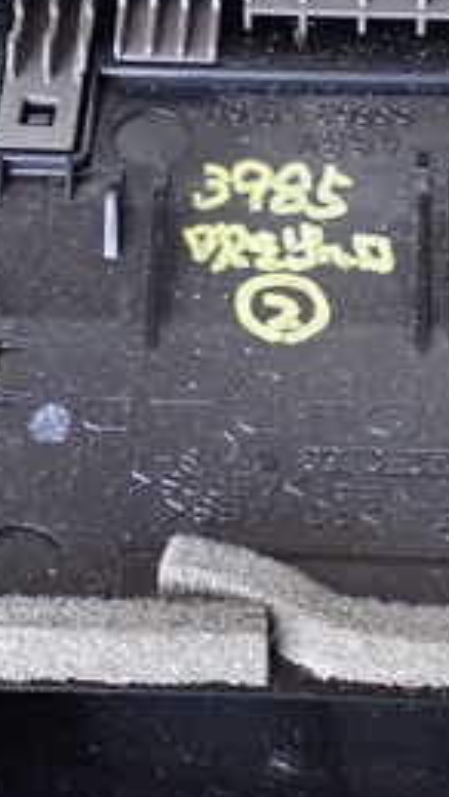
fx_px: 2029
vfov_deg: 22.2
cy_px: 375
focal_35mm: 96
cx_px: 261
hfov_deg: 12.6
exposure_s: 1/40
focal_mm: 6.83
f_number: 2.7
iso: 500
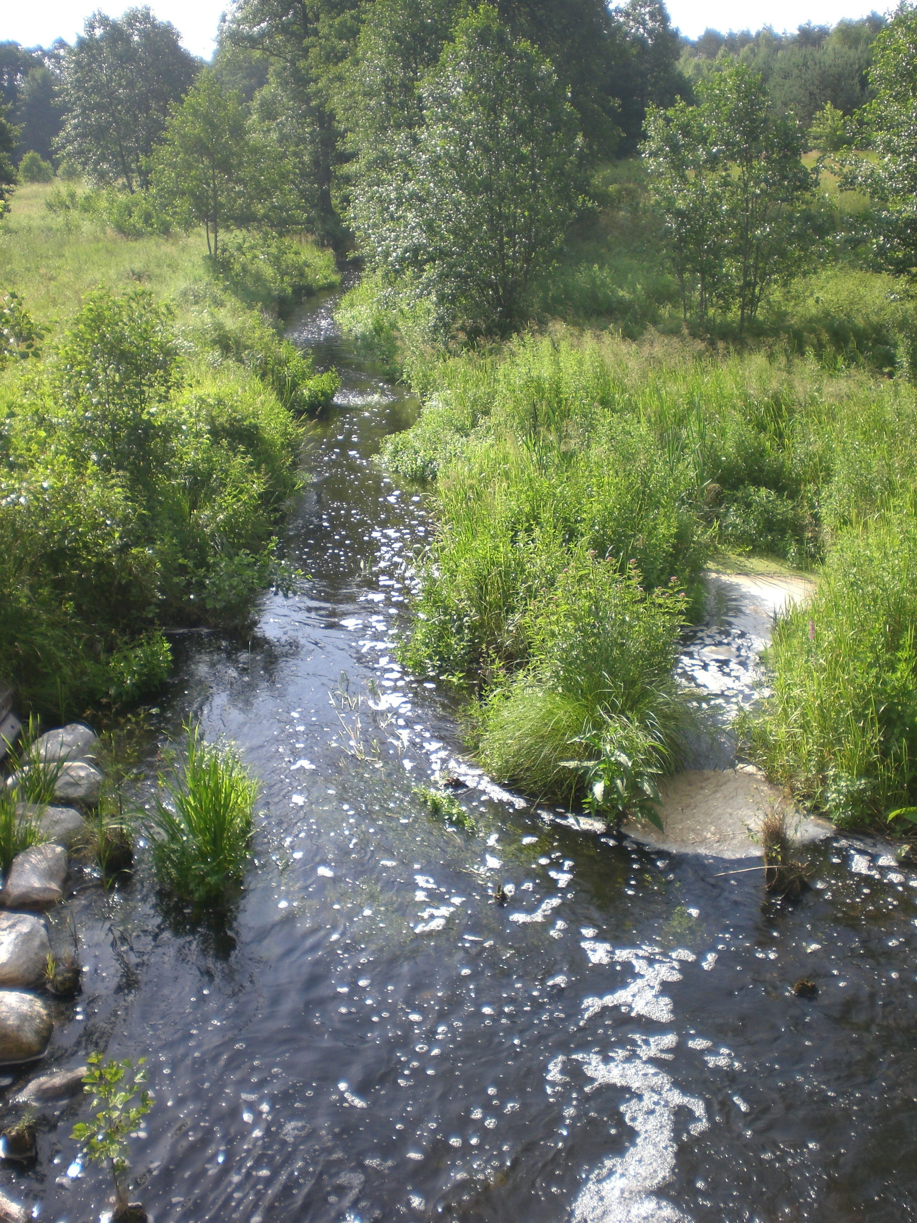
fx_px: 1342
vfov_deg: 49.0
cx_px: 458
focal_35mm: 38
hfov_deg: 37.7
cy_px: 612
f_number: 3.1
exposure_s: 1/320
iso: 50
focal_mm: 6.3
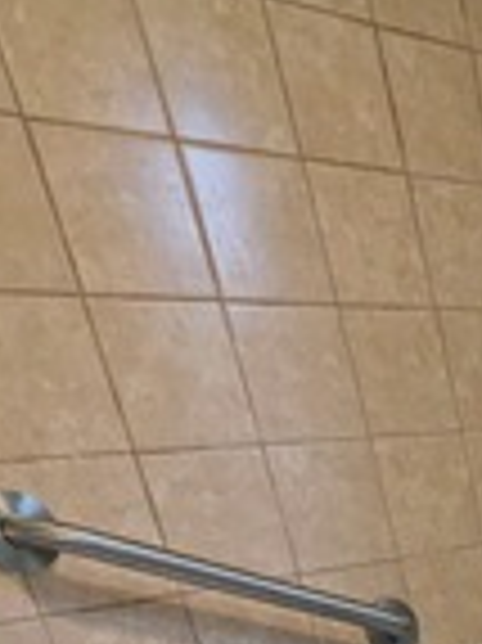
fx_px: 1041
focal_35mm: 56
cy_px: 968
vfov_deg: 25.6
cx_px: 824
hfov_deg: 20.2
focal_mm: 2.35
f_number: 2.2
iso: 225
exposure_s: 1/60
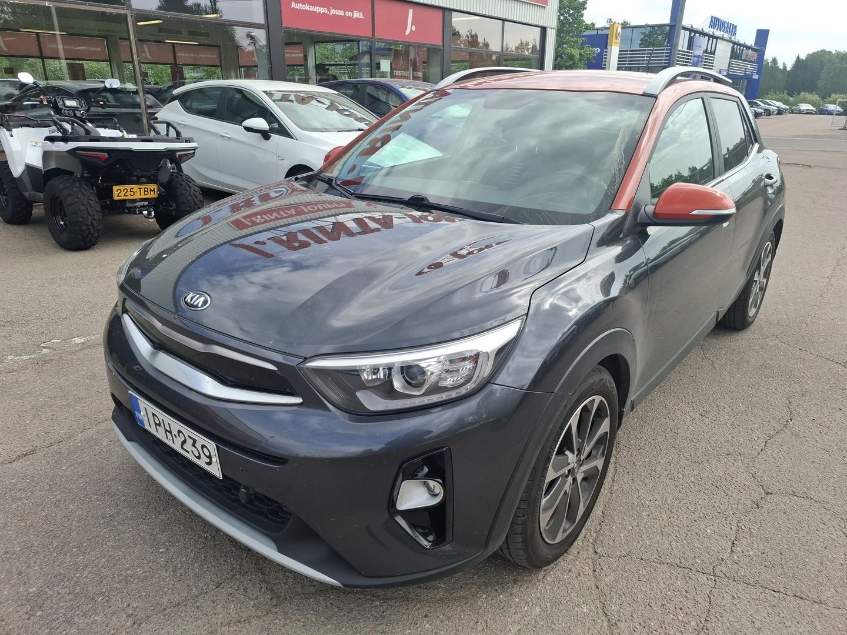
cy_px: 318
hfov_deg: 73.9
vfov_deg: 58.9
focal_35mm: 23
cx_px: 424
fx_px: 563
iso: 50
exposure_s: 1/1159
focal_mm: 5.54
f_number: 1.8
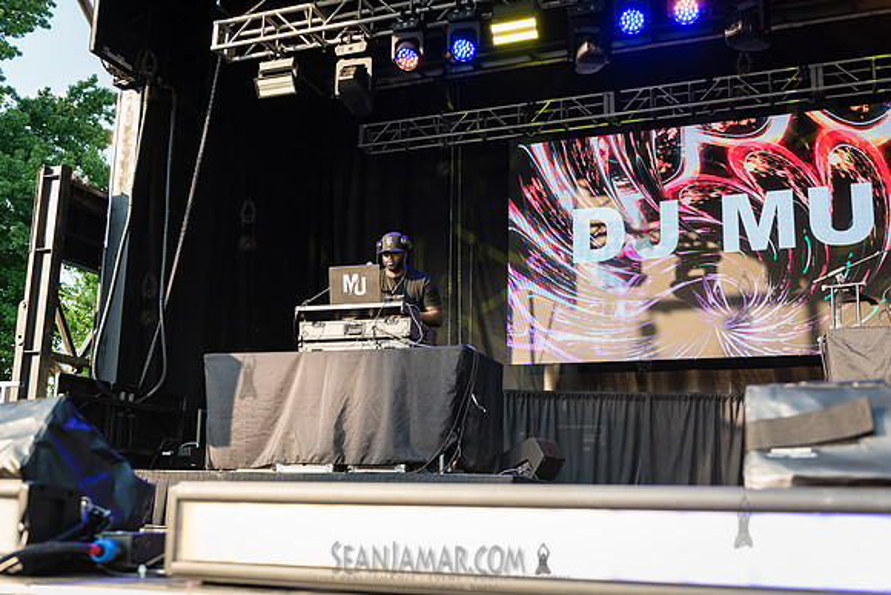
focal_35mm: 39
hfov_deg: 49.3
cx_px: 446
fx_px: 970
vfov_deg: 34.1
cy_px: 298
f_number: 3.5
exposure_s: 1/500
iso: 500
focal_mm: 38
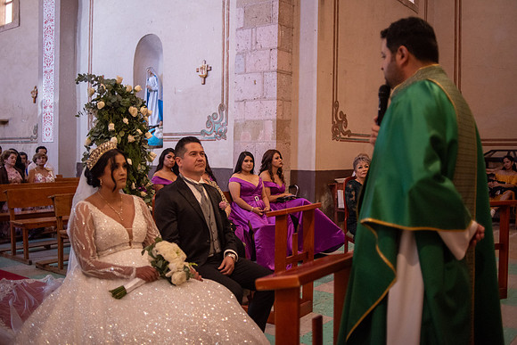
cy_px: 172
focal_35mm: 35
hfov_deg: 54.4
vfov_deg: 37.9
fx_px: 503
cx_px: 258
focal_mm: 35
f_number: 2
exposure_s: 1/320
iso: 1600
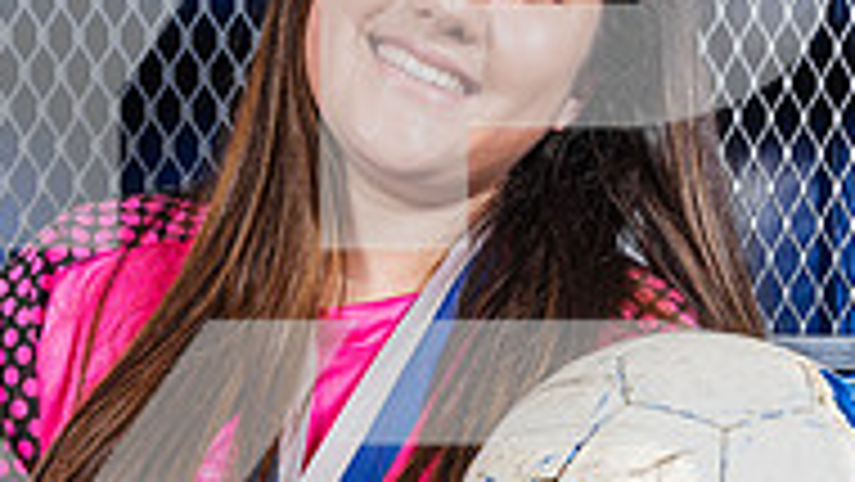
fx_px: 2109
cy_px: 561
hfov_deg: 22.8
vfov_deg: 12.7
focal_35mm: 93
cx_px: 248
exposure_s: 1/125
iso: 400
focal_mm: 29
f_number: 8
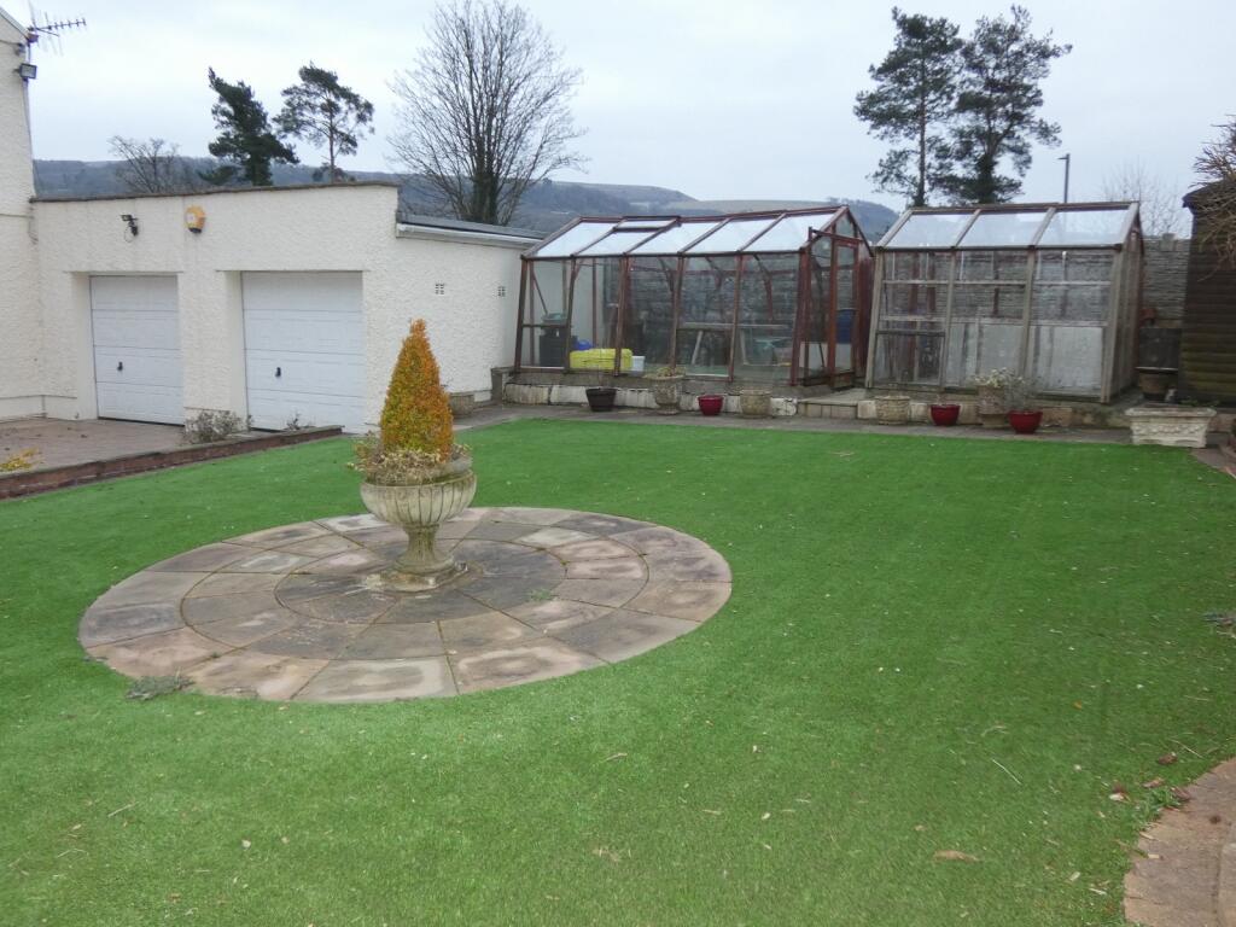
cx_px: 618
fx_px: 1000
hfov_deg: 63.4
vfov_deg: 49.7
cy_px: 464
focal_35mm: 28
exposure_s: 1/60
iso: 320
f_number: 3.2
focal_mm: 5
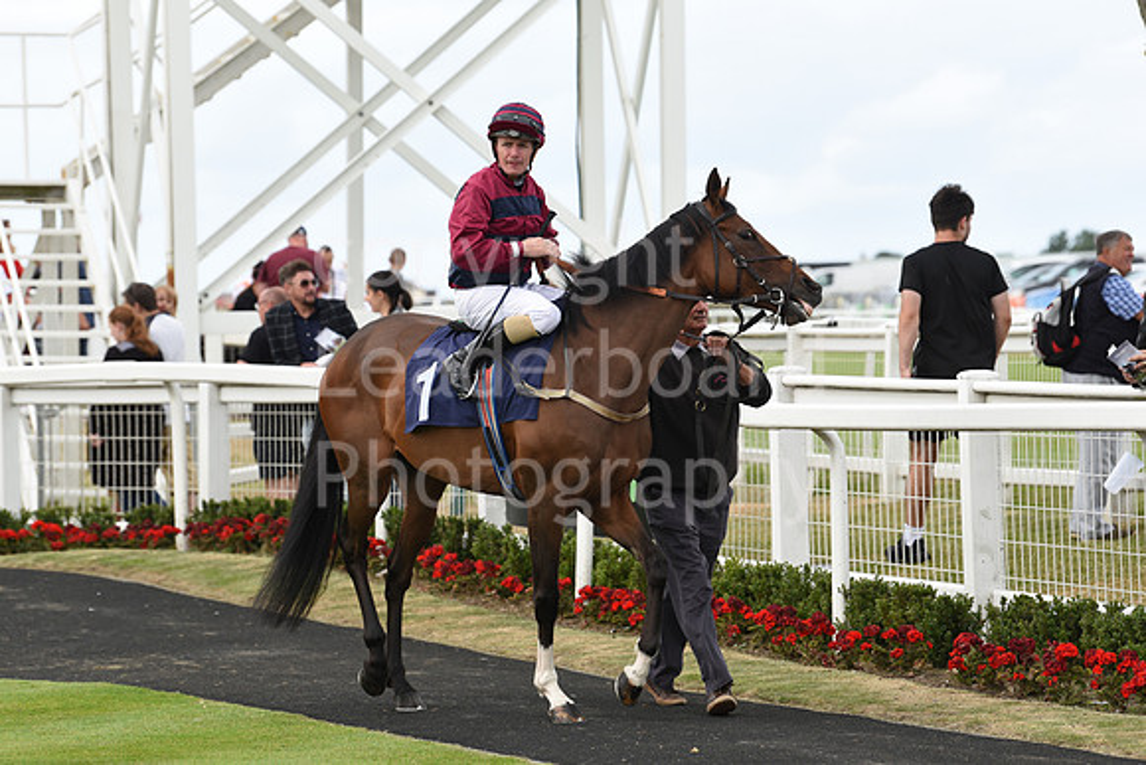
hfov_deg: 12.1
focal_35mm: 170
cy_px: 382
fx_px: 5413
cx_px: 573
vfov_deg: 8.1
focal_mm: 170
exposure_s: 1/1000
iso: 400
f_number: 5.6
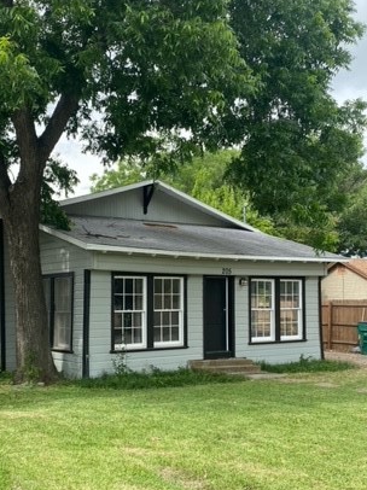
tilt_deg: +1.7
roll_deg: +1.2
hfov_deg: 34.8
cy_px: 302
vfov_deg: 45.5
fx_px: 580
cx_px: 126
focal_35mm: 41
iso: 32
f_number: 1.8
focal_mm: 4.25
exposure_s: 1/852
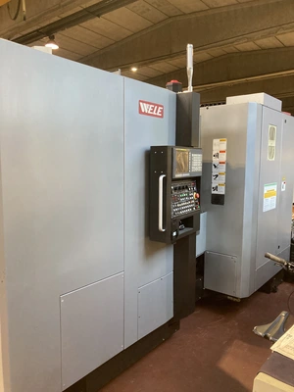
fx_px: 317
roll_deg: -0.1
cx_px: 147
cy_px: 196
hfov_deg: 49.7
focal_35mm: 28
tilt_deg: -5.6
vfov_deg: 63.4
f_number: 1.8
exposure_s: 1/50
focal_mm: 3.99
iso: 200
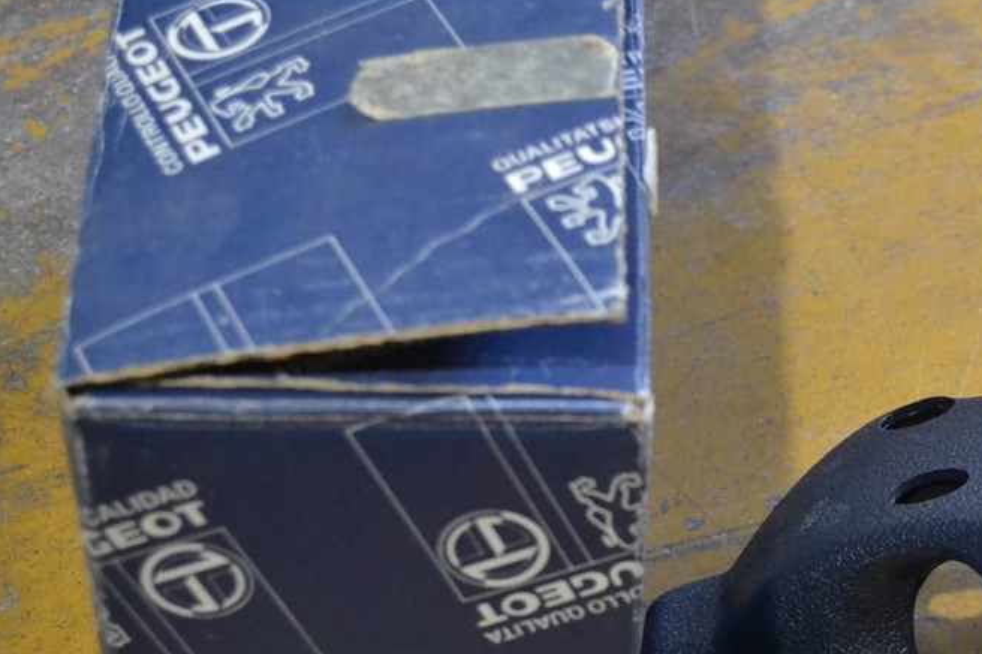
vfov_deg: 12.9
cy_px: 658
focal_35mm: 105
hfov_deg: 18.9
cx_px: 983
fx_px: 2863
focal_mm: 34
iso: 3200
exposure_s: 1/40
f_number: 5
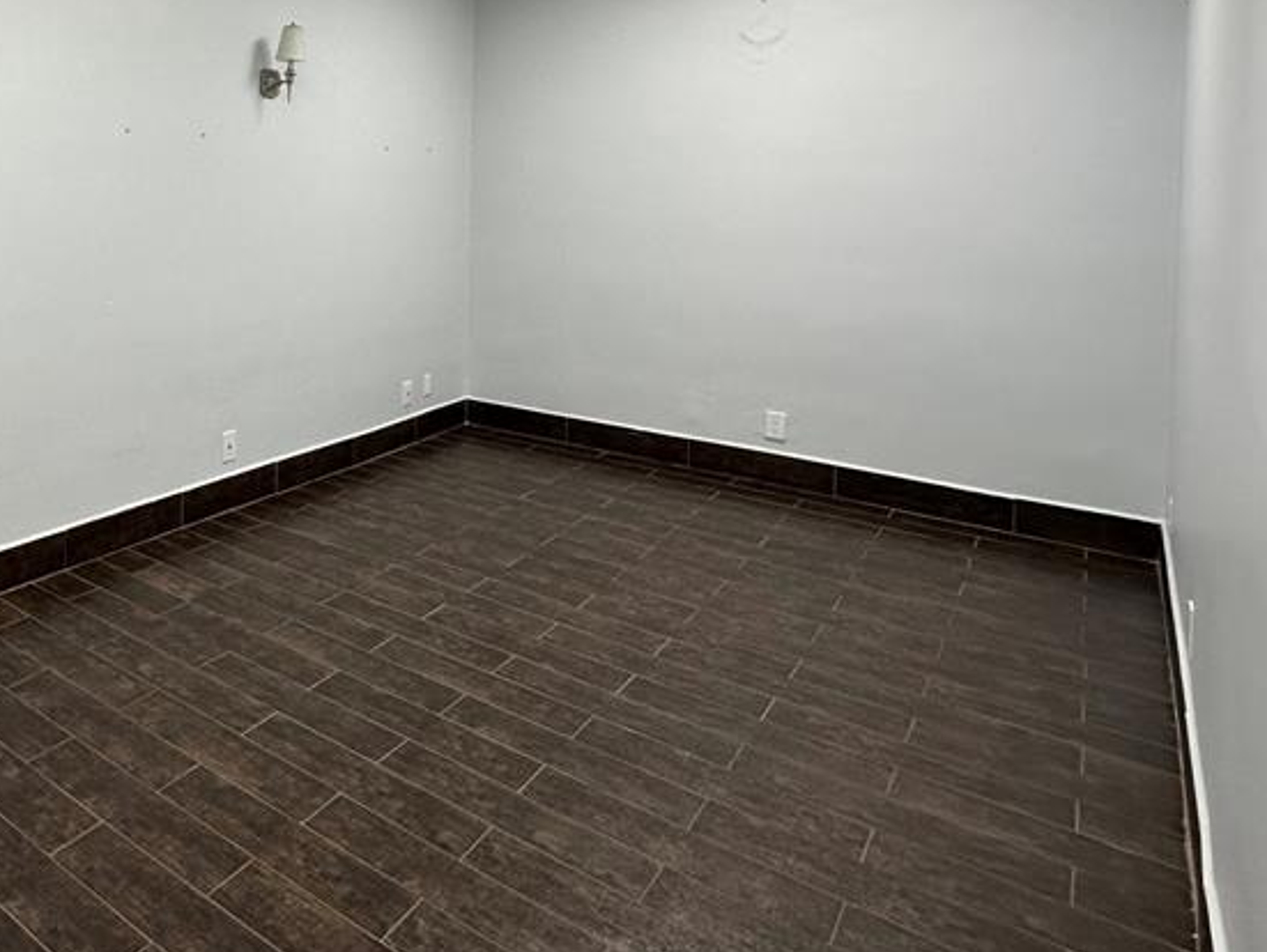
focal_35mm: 26
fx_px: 952
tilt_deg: -2.1
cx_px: 168
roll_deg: -0.8
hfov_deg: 59.1
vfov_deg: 50.3
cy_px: 209
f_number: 2.2
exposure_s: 1/120
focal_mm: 2.22
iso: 160
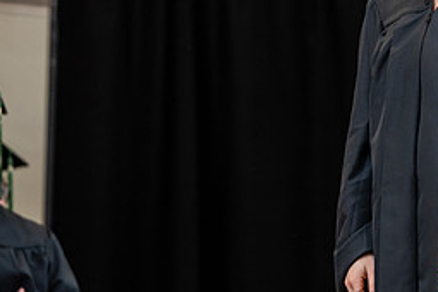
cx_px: 411
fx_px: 2652
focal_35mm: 218
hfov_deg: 9.4
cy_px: 44
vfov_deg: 6.3
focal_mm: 96
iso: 1600
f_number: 3.5
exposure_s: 1/200
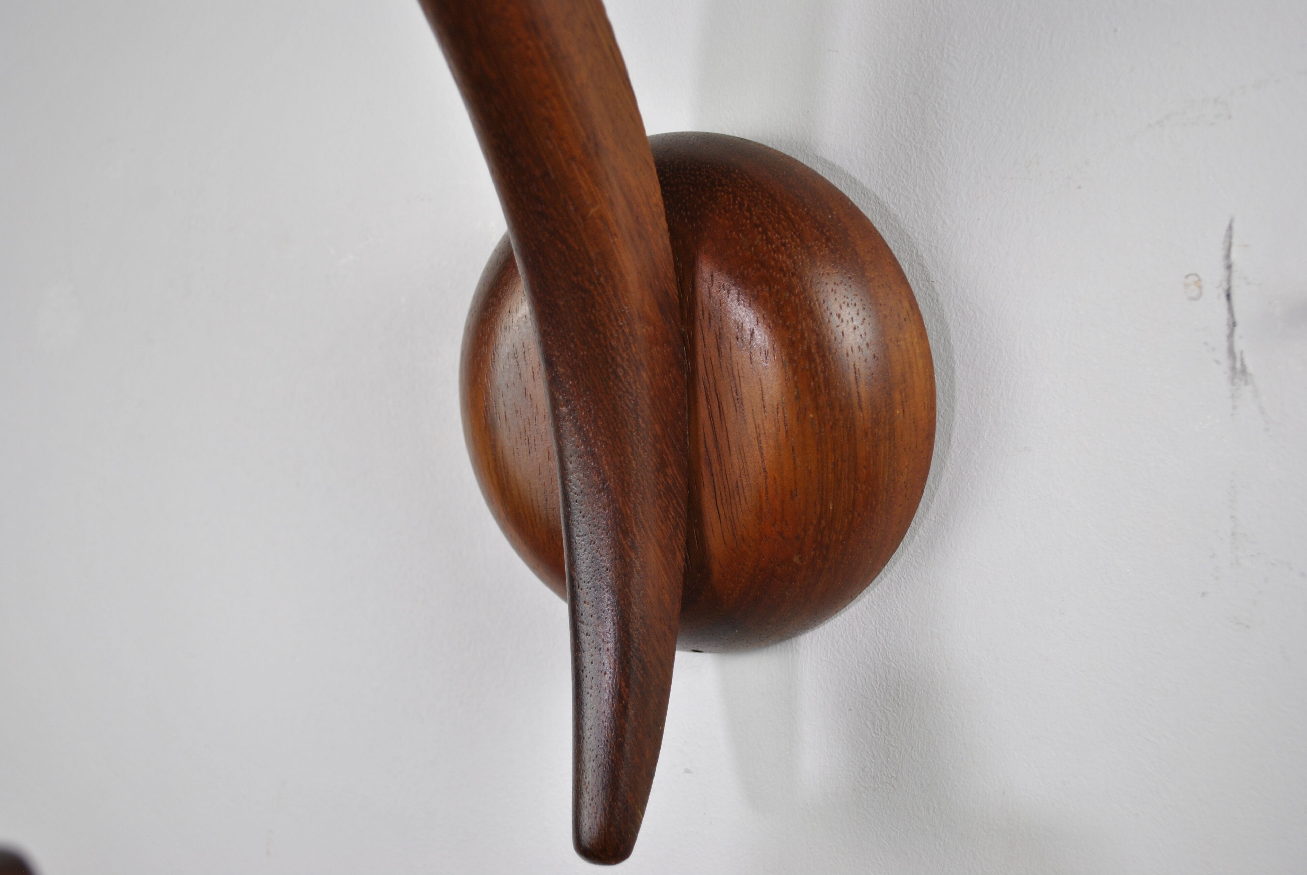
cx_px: 654
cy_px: 438
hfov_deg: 41.1
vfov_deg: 28.2
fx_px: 1745
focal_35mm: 48
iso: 200
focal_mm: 32
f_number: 5
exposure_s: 1/40
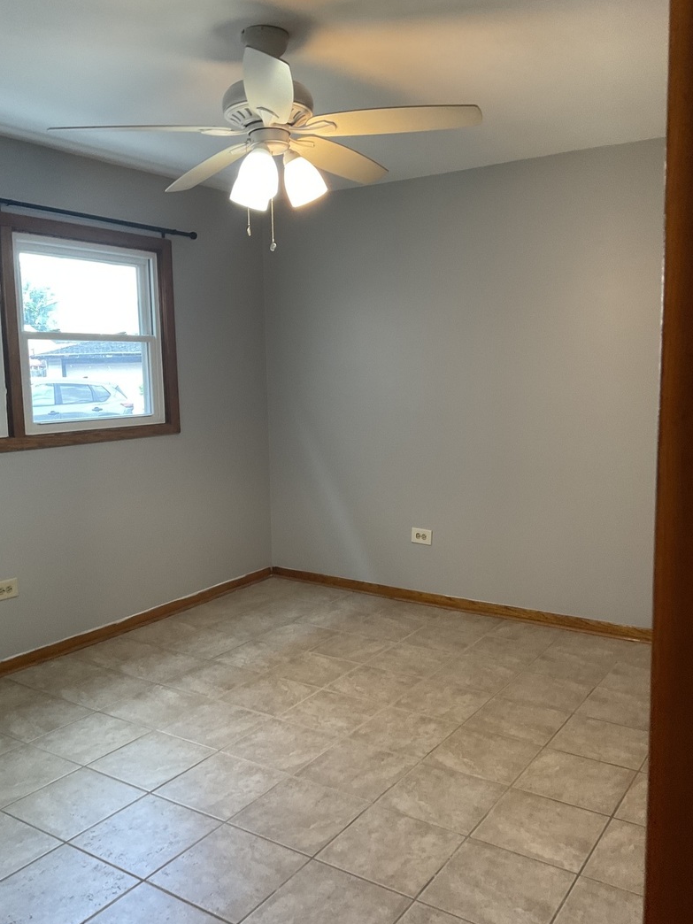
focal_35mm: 30
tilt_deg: -6.6
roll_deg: +0.9
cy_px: 463
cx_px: 343
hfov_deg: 46.8
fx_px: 801
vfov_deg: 60.0
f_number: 1.8
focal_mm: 3
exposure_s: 1/60
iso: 100
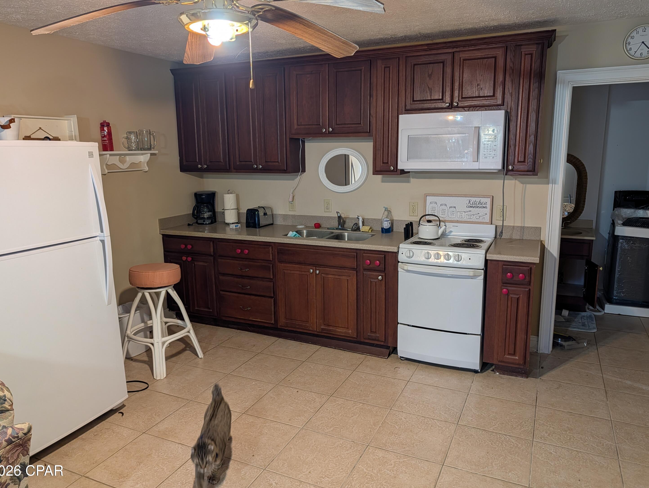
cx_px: 316
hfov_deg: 69.3
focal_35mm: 25
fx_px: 469
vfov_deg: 55.0
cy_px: 240
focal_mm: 6.9
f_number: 1.68
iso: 19
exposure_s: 1/30
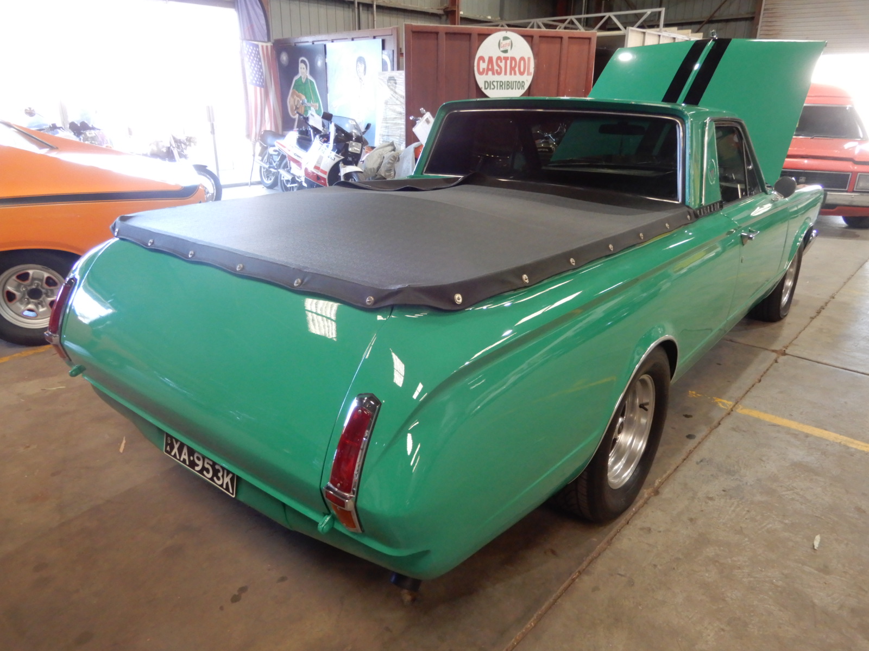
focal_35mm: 24
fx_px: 602
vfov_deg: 56.8
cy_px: 326
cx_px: 434
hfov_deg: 71.6
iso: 400
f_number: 3.4
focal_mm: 4.3
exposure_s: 1/25
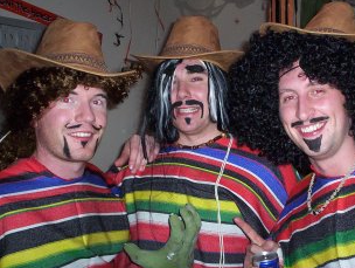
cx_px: 237
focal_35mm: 51
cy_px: 139
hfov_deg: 37.0
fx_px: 524
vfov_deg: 28.6
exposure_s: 1/60
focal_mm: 4.99
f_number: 4.5
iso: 140
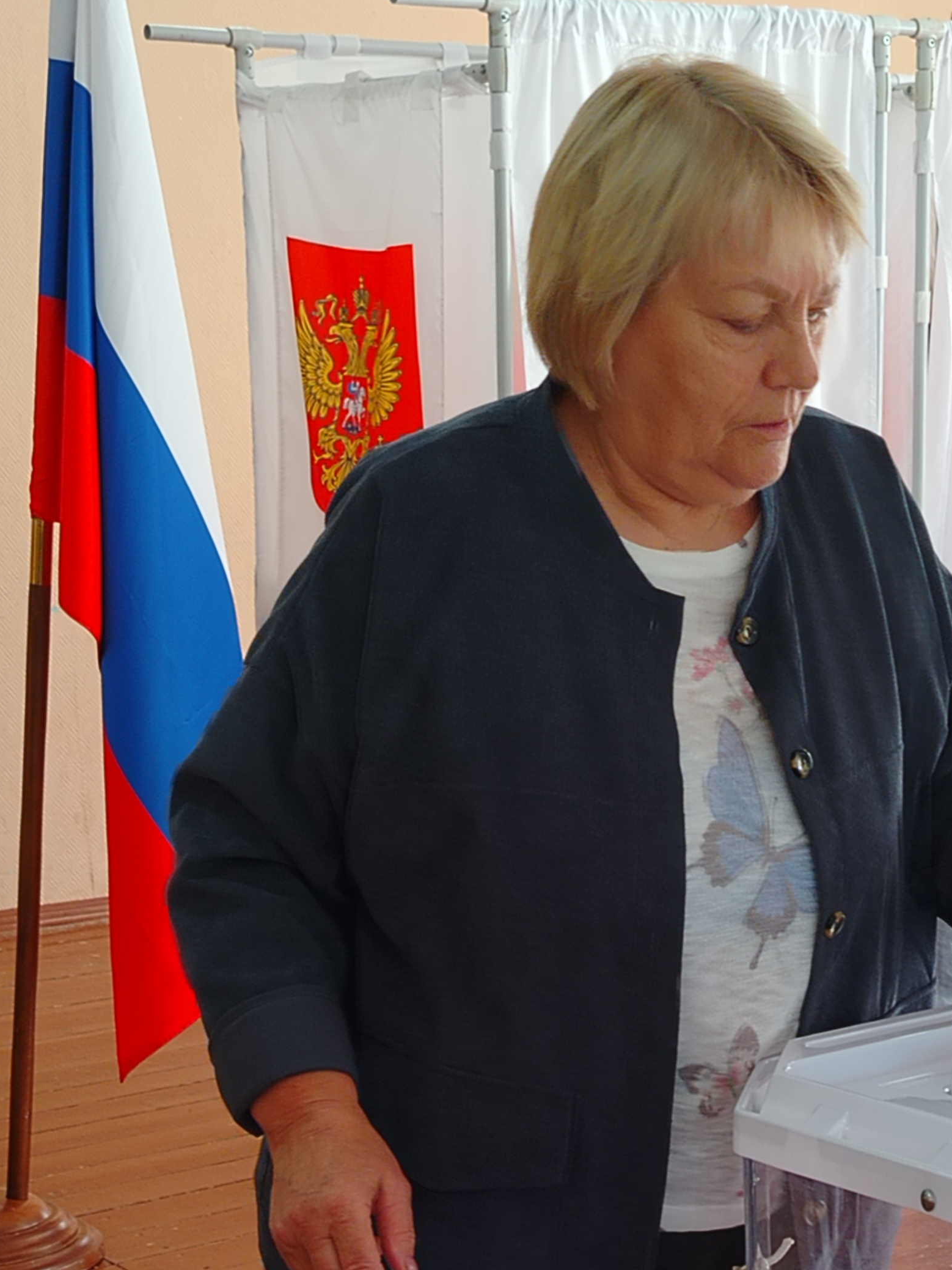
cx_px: 753
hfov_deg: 19.0
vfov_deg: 24.5
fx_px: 2824
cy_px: 1162
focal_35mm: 77
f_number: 1.75
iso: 179
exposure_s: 1/50
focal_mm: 5.25
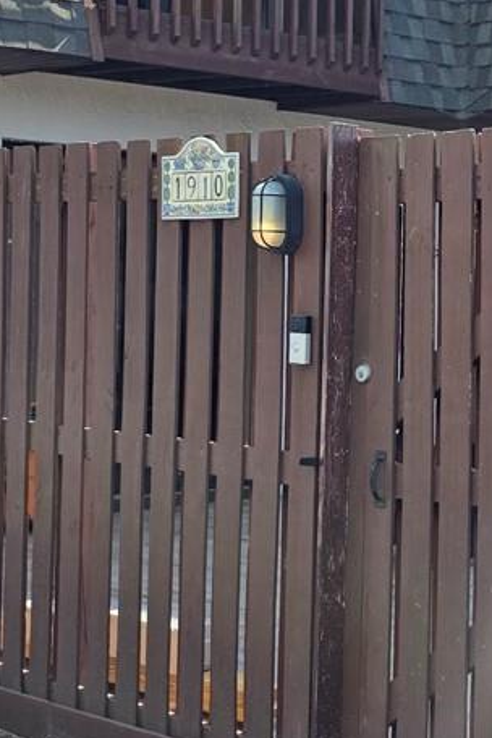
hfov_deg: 15.6
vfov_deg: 24.1
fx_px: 1722
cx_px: 615
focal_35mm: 84
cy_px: 295
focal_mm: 6.3
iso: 80
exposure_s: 1/4434
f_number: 1.7
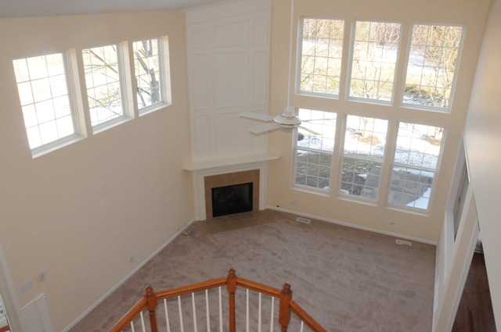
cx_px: 250
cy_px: 166
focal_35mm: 27
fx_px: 375
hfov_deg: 67.4
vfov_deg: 47.8
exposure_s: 1/60
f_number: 22
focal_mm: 18
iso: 3200
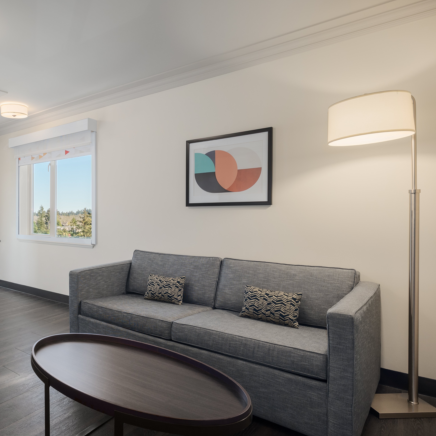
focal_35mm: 25
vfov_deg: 62.9
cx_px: 119
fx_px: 356
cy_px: 214
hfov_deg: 60.1
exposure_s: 1/160
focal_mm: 19
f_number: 10
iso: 800
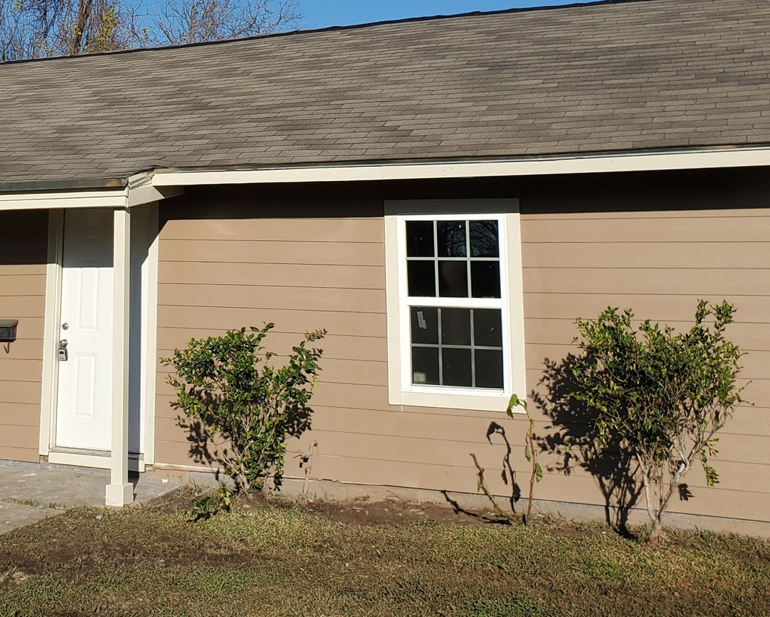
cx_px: 171
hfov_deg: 36.3
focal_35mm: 50
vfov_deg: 29.6
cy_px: 125
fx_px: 1140
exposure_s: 1/2524
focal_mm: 4.3
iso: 50
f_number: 2.4
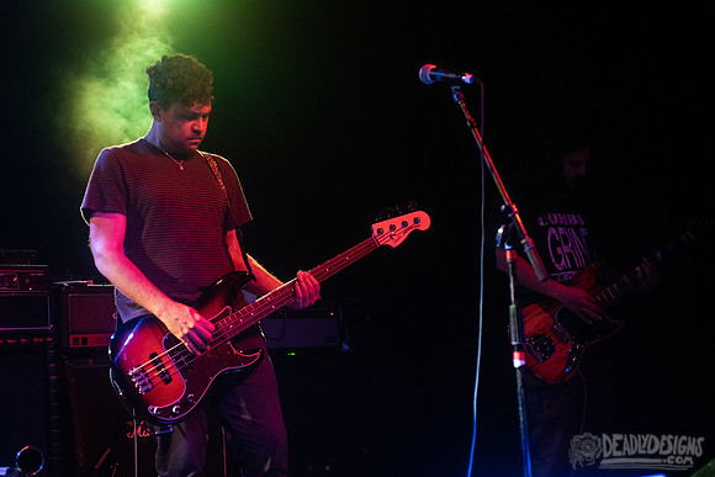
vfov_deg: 23.4
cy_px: 238
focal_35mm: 58
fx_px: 1152
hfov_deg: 34.5
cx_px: 358
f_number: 3.2
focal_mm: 58
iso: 3200
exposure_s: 1/320
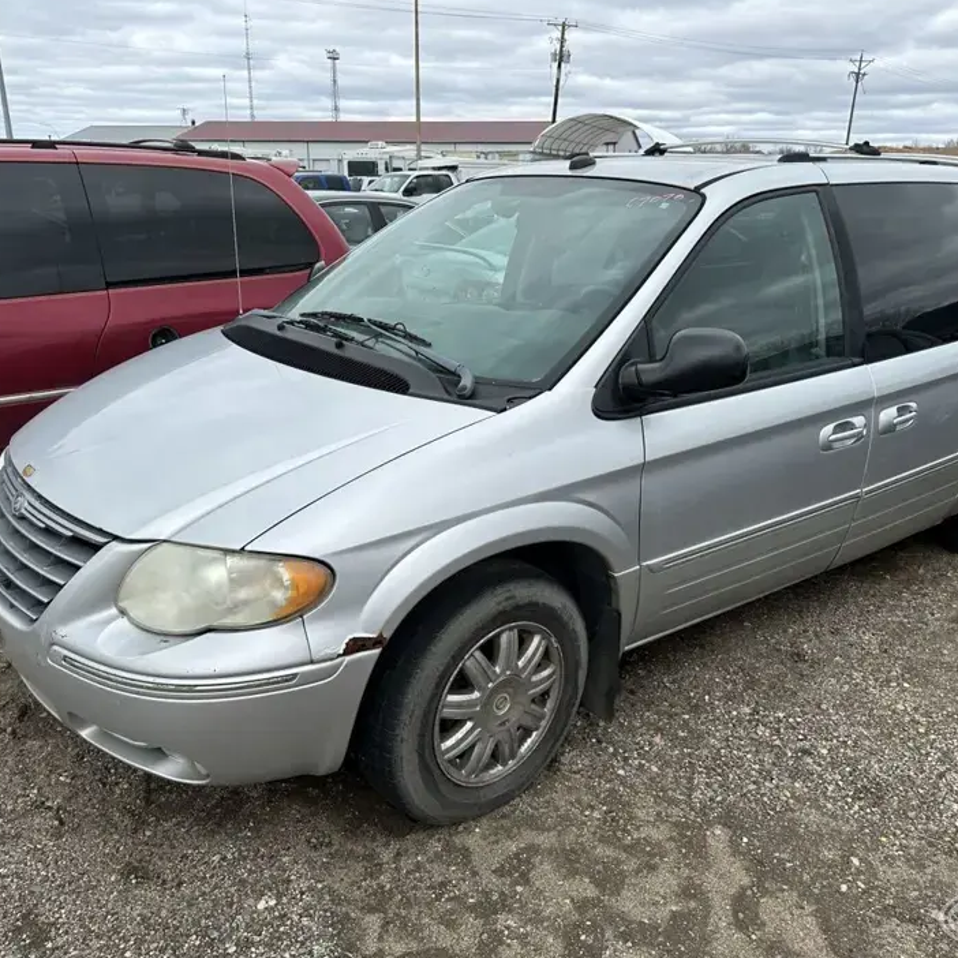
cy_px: 482
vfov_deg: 55.6
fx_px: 908
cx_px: 525
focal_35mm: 29
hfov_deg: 55.5
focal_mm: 6.86
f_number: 1.78
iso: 80
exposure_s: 1/4016
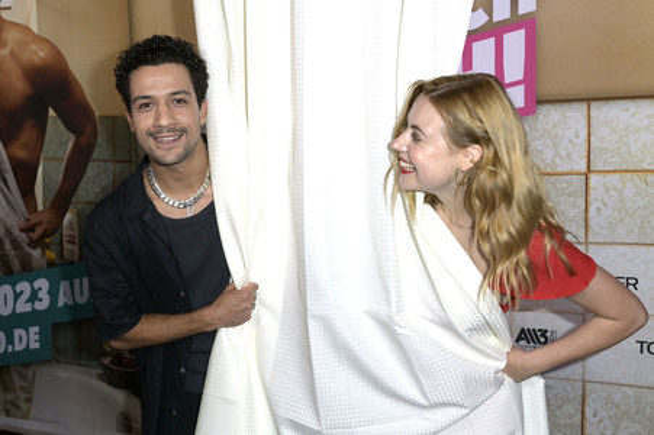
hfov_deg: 50.7
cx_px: 327
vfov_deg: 35.0
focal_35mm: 38
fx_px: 690
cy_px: 218
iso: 500
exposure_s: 1/200
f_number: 5
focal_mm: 38
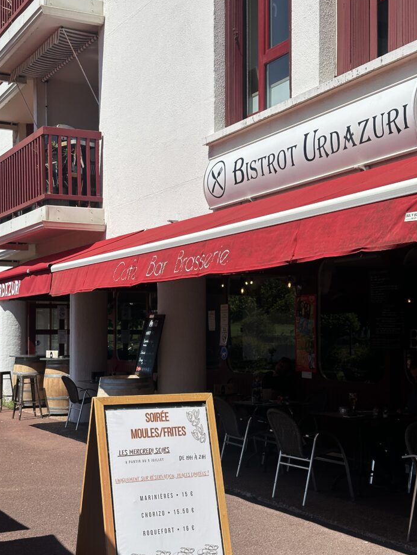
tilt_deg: +2.9
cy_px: 298
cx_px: 213
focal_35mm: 53
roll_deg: -0.7
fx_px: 851
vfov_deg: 36.1
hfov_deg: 27.5
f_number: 1.78
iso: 64
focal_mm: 6.86
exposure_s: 1/5882
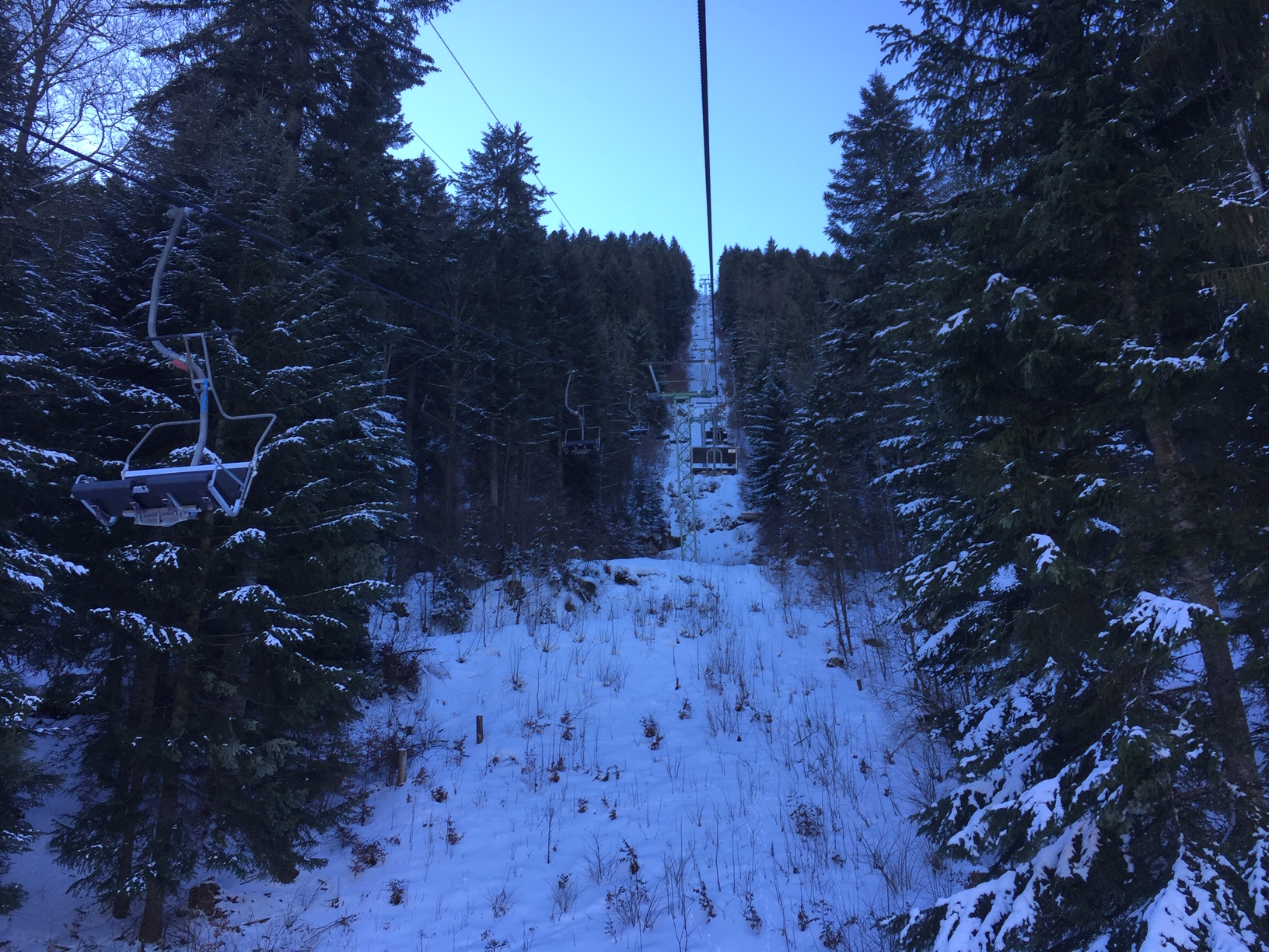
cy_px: 476
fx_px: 1063
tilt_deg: +16.8
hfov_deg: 61.7
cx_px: 634
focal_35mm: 29
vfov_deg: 48.2
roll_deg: +0.1
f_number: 2.2
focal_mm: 4.15
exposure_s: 1/388
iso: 32
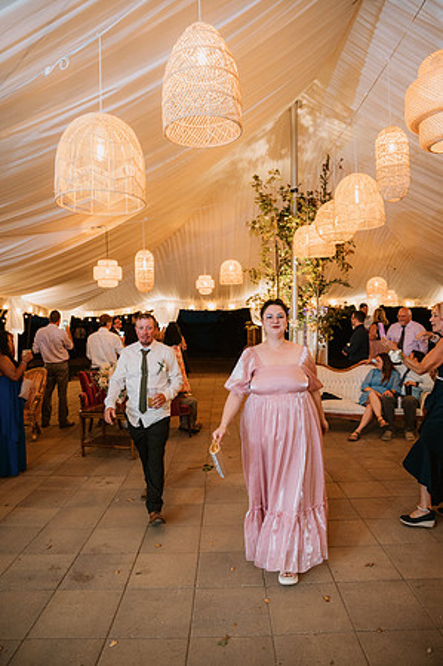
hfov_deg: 53.0
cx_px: 222
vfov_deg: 73.8
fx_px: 444
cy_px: 333
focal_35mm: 24
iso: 2500
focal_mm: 24
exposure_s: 1/200
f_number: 2.8
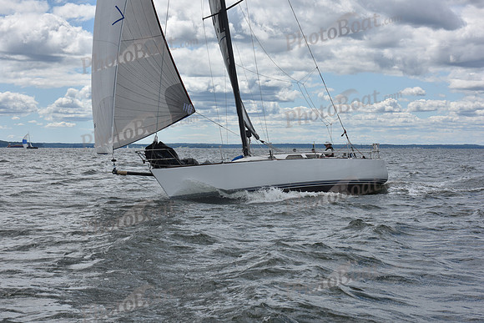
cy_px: 162
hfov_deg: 28.8
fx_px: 941
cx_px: 242
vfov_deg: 19.5
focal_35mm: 70
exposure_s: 1/800
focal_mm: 70
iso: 250
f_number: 11
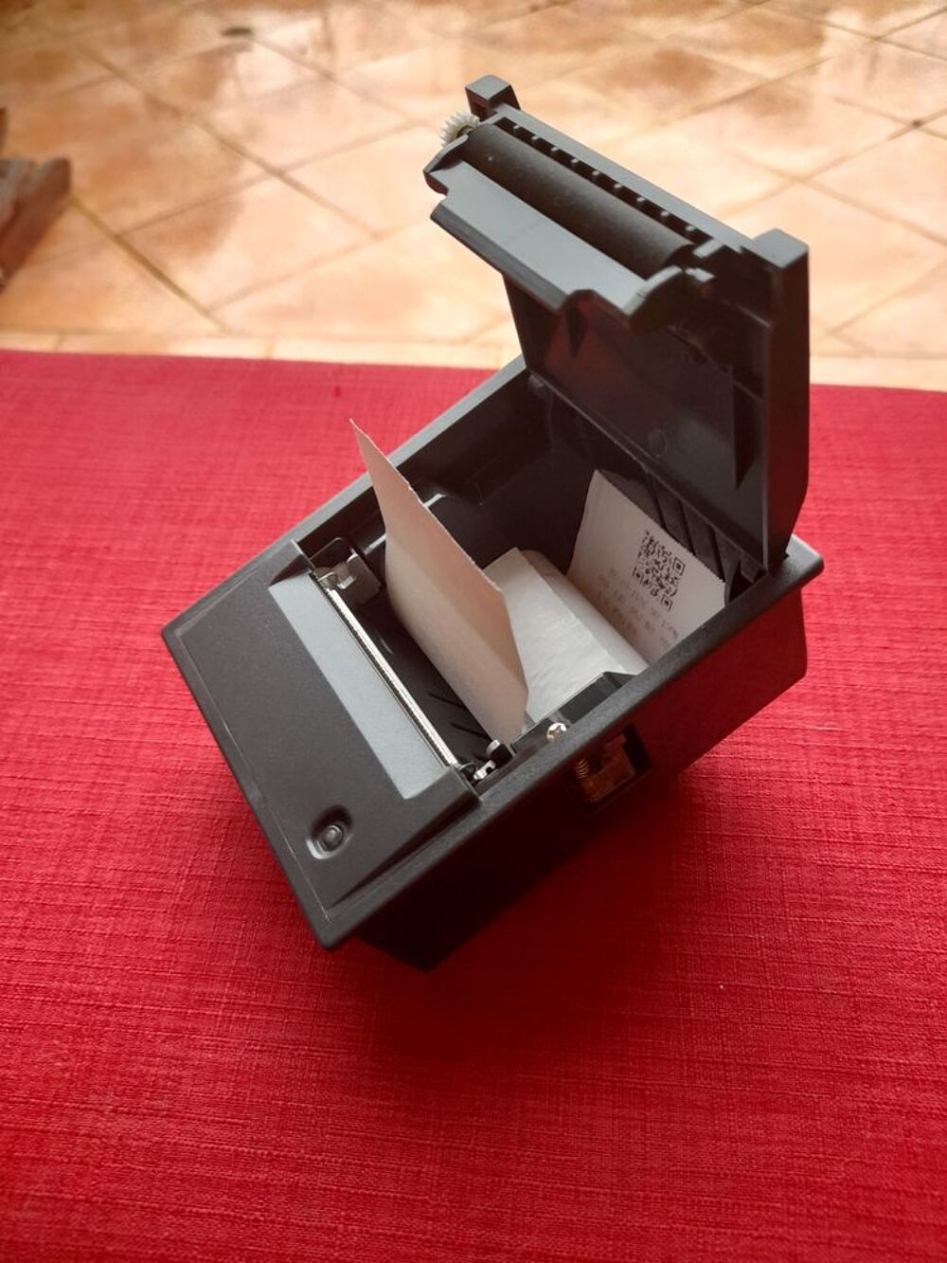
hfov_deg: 54.9
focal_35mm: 25
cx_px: 474
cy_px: 632
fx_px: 912
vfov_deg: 69.4
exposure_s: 1/33
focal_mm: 4.6
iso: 320
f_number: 2
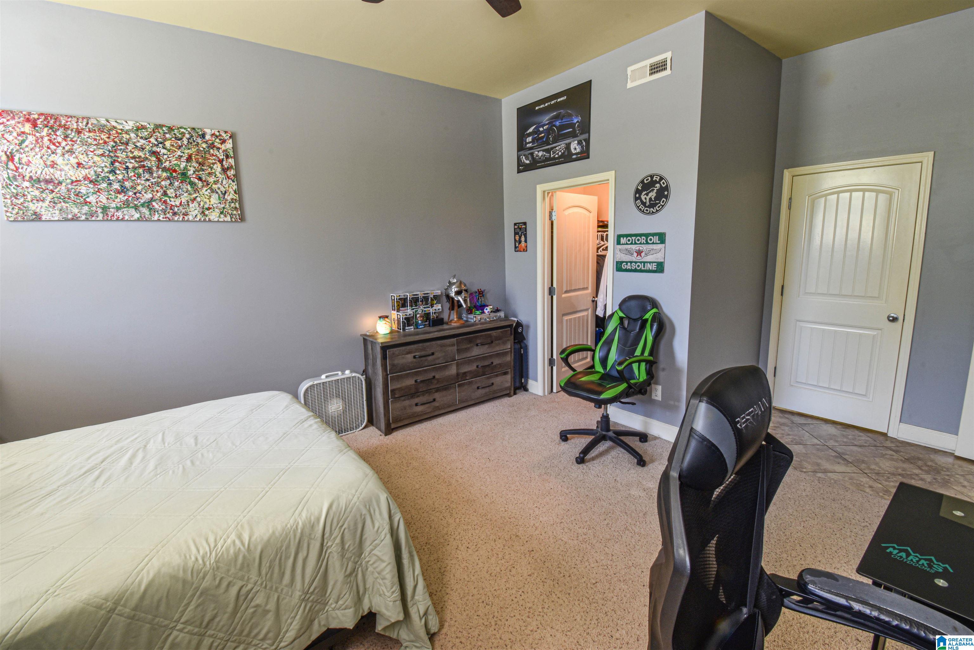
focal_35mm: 15
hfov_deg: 100.4
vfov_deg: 77.3
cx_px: 487
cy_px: 325
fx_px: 406
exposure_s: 3
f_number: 22
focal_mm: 10
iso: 100
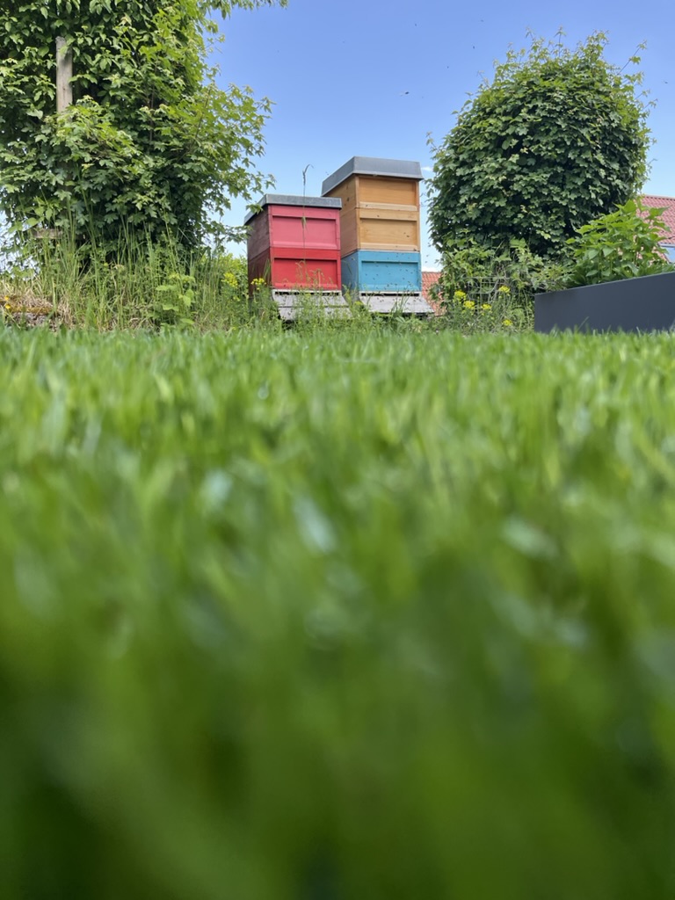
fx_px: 676
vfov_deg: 67.3
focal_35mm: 26
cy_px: 450
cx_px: 338
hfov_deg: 53.1
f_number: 1.6
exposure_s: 1/810
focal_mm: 5.1
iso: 50
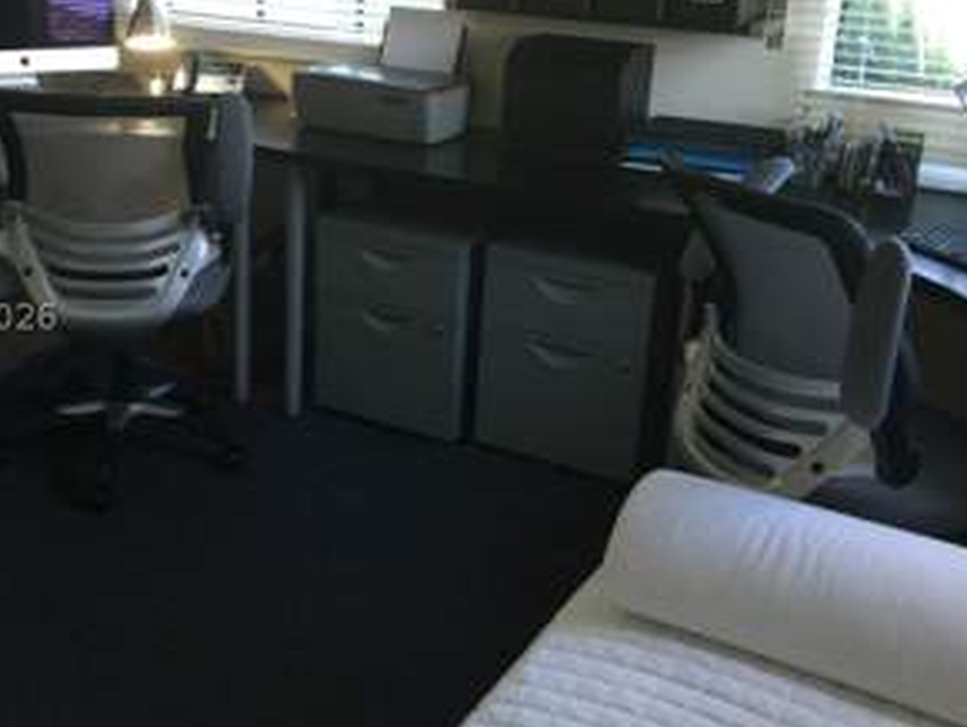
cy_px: 317
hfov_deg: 39.4
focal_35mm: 48
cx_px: 363
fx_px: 1342
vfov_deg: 30.3
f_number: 2.2
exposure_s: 1/15
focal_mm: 4.15
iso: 32
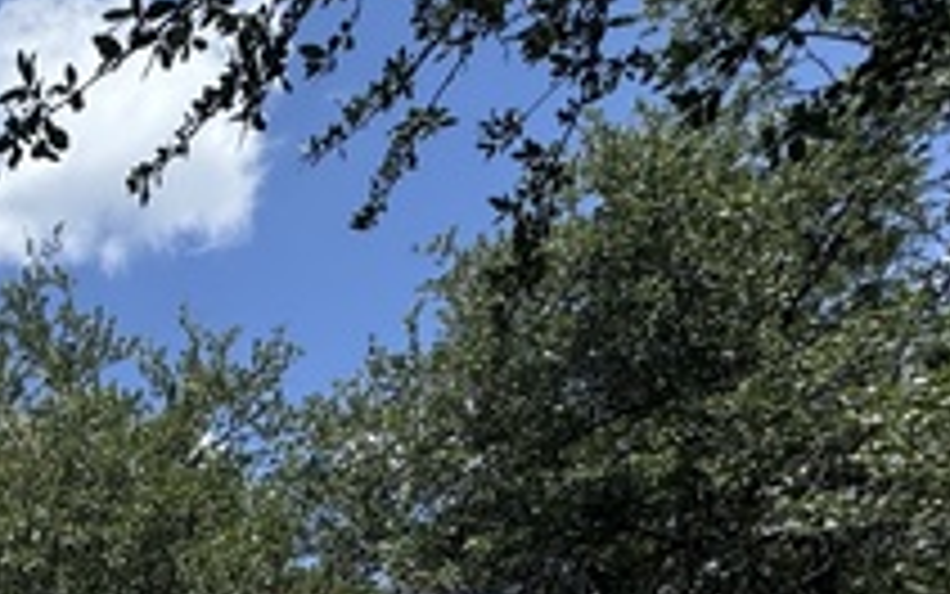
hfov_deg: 32.4
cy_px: 828
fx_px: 1165
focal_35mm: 45
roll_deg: +1.4
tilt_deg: +7.2
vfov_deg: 24.0
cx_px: -306
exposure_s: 1/1477
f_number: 2.2
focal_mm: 2.22
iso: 50
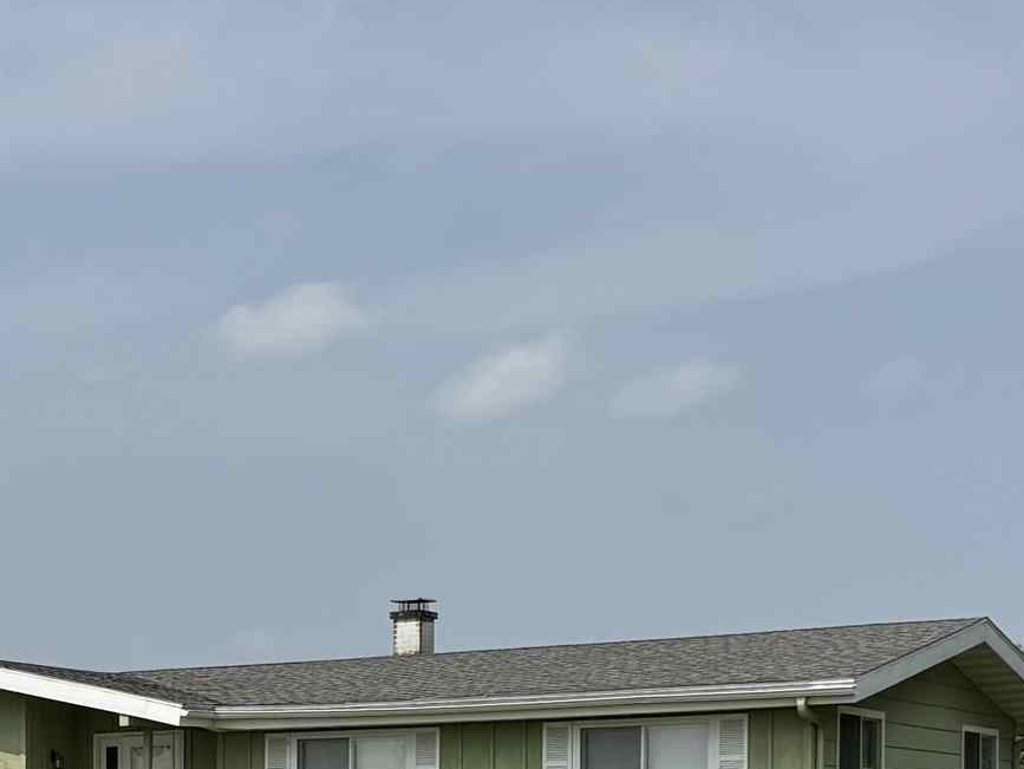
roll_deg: +2.4
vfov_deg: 16.6
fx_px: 2515
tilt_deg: -1.4
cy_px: 928
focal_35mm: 85
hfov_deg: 22.3
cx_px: 57
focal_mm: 6.76
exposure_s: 1/7092
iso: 80
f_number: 1.78
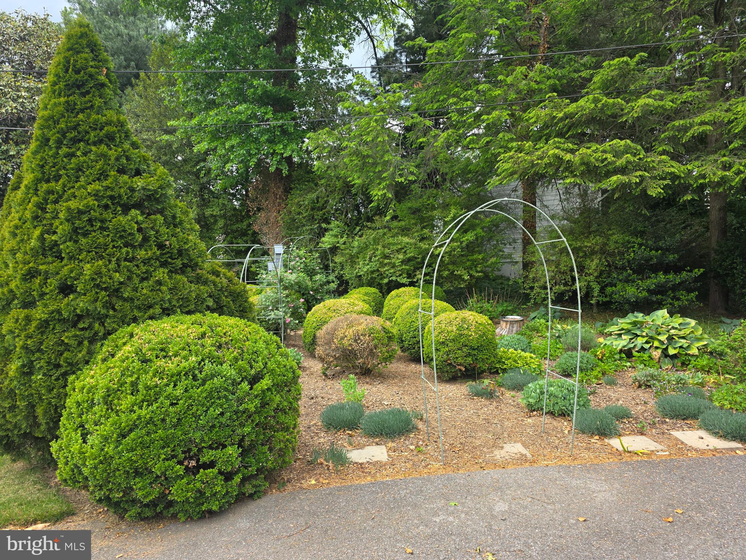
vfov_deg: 58.9
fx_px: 496
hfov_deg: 73.9
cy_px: 280
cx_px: 373
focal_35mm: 23
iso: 40
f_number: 1.7
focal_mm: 6.3
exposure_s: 1/359
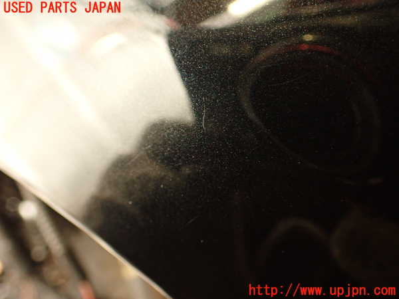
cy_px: 150
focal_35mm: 32
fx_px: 369
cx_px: 200
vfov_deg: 44.2
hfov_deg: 56.8
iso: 500
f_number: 2.4
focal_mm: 5.79
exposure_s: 1/30
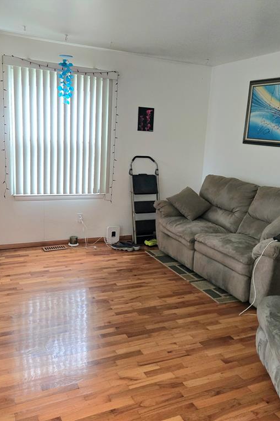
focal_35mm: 32
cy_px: 210
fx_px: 373
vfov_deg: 58.7
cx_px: 137
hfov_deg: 41.1
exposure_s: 1/120
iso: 500
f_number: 1.8
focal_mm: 5.4
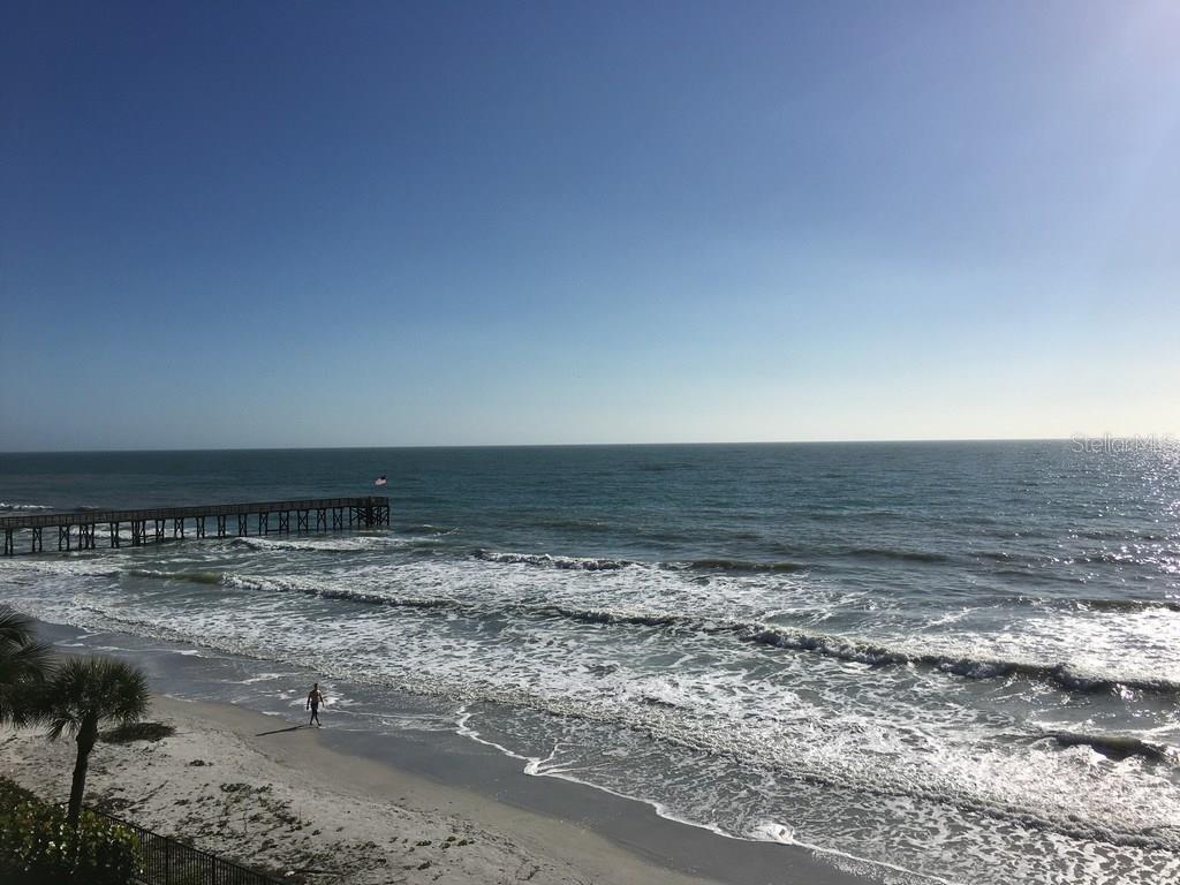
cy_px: 442
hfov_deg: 61.7
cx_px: 590
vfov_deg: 48.2
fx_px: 989
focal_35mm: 29
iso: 25
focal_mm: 4.15
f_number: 2.2
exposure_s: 1/5917
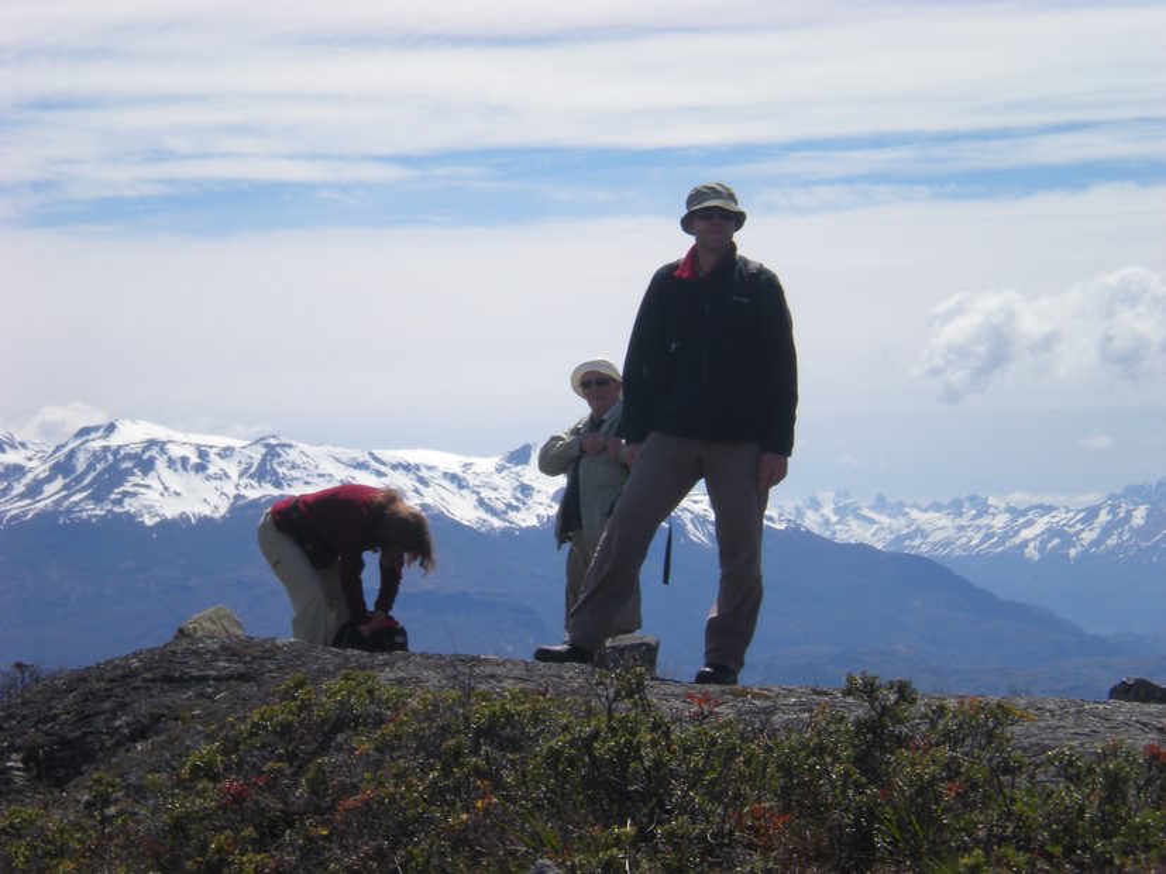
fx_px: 3839
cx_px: 583
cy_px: 437
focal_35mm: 114
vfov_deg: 13.0
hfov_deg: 17.3
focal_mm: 18.9
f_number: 8.5
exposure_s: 1/302
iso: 64
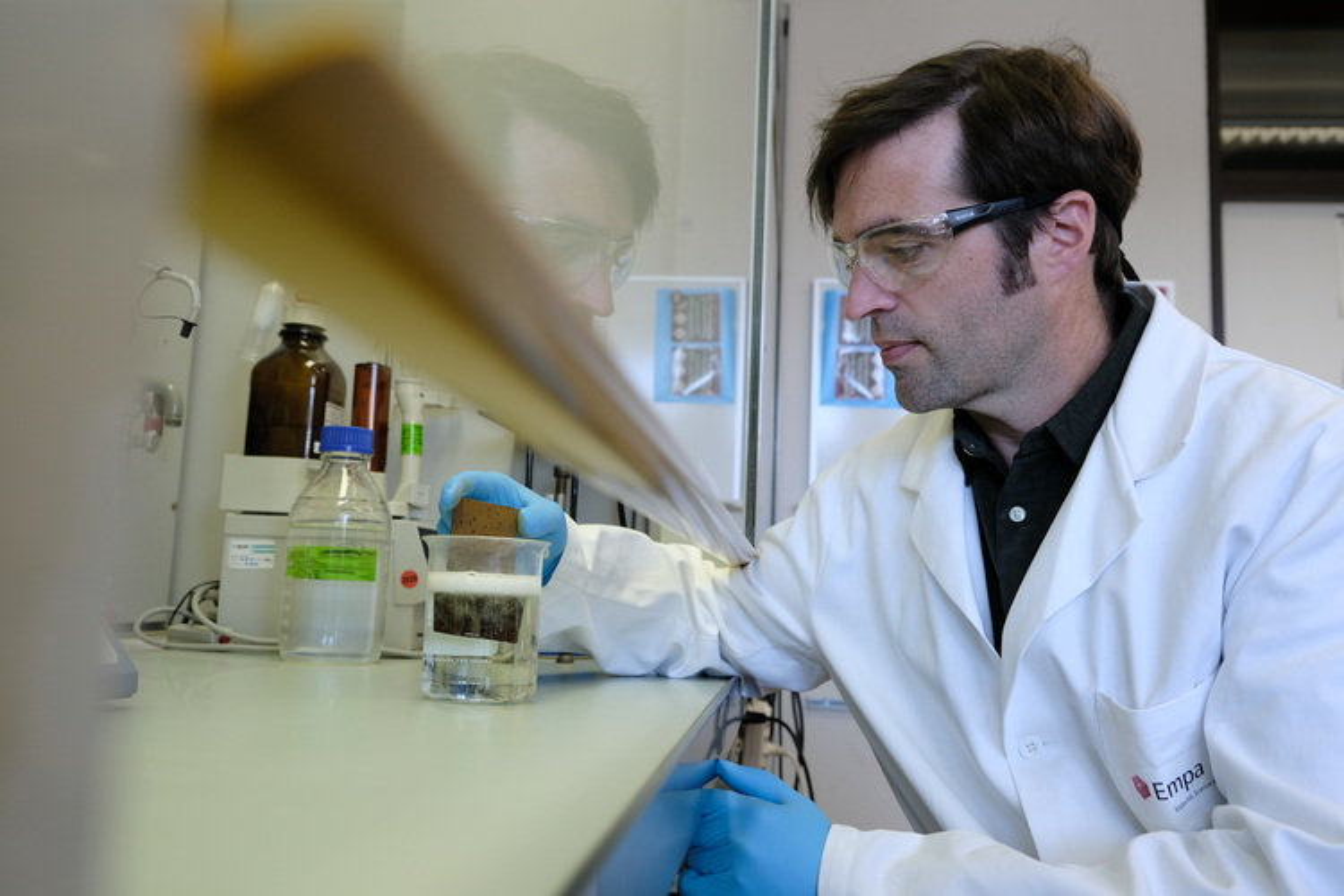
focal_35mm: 31
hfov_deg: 60.3
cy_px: 448
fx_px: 1157
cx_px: 672
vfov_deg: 42.3
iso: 500
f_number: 4
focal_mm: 20.5
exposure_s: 1/60
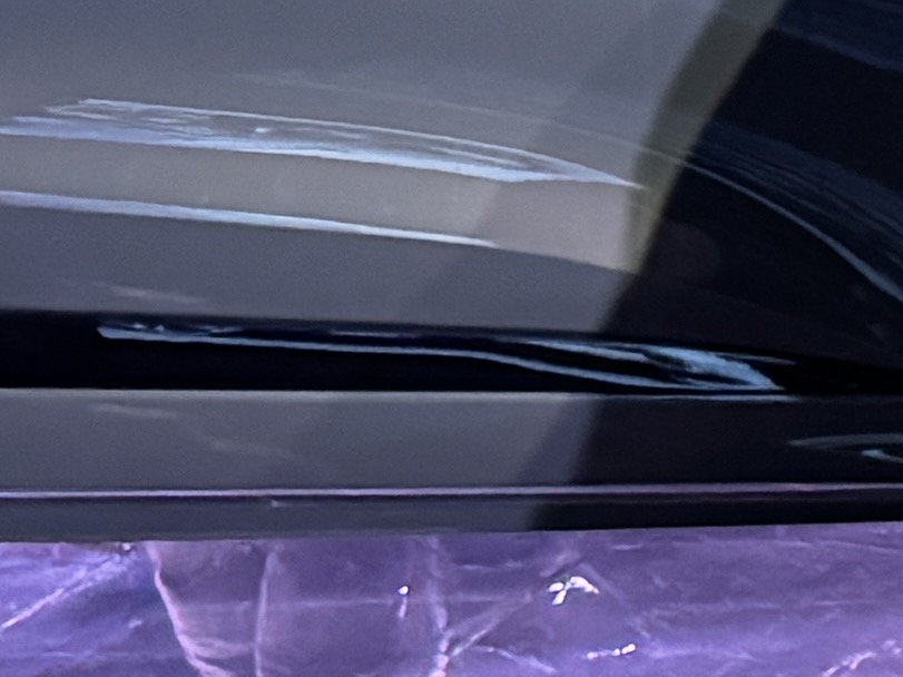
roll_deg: +0.9
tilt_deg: -13.7
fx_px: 4408
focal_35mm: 169
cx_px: 2120
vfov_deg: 8.7
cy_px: -199
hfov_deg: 10.3
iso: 640
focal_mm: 6.76
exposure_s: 1/48
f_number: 1.78
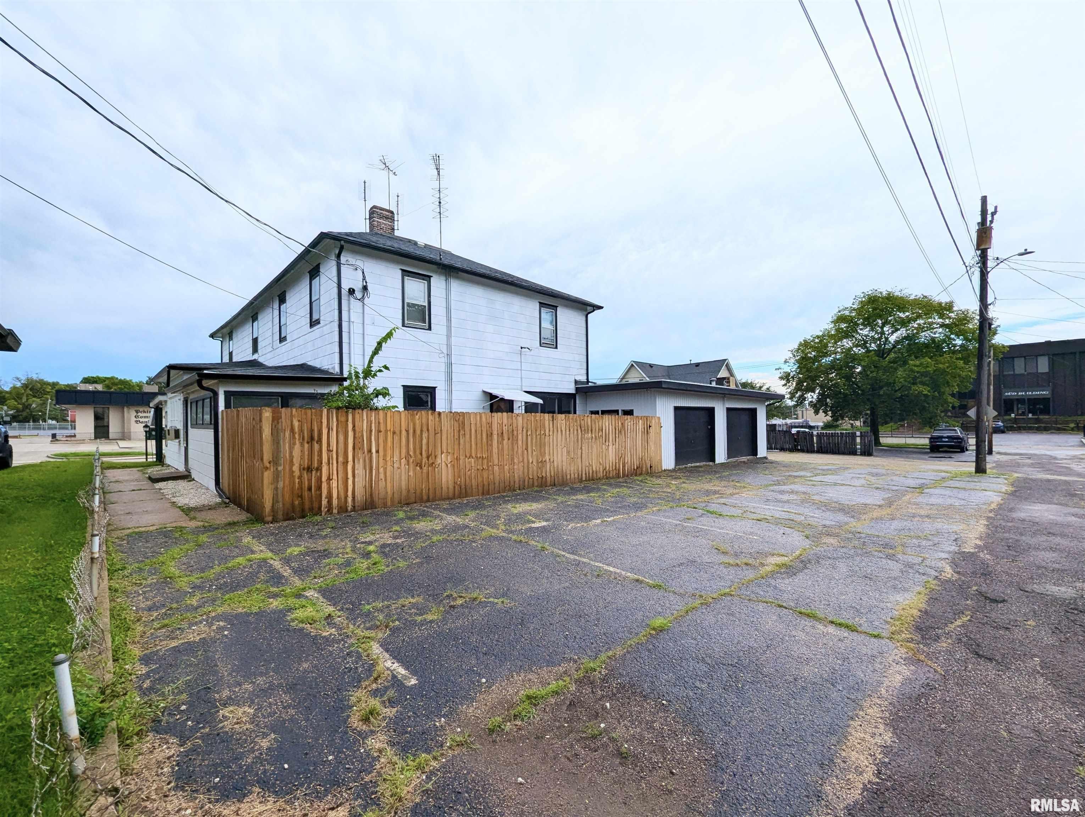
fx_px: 408
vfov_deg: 90.1
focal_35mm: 13
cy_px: 408
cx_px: 542
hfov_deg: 106.1
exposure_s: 1/1049
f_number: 2.2
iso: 47
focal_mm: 1.95
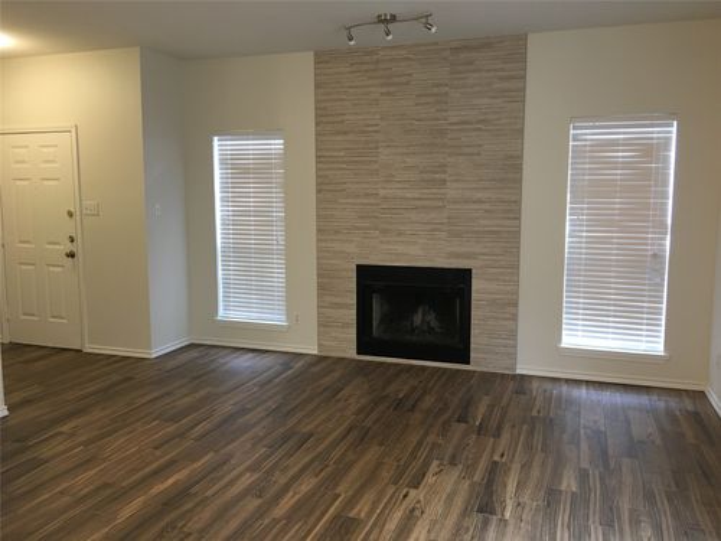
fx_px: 604
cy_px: 270
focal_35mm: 29
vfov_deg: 48.2
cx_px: 360
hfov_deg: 61.7
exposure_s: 1/15
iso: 50
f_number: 2.2
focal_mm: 4.15
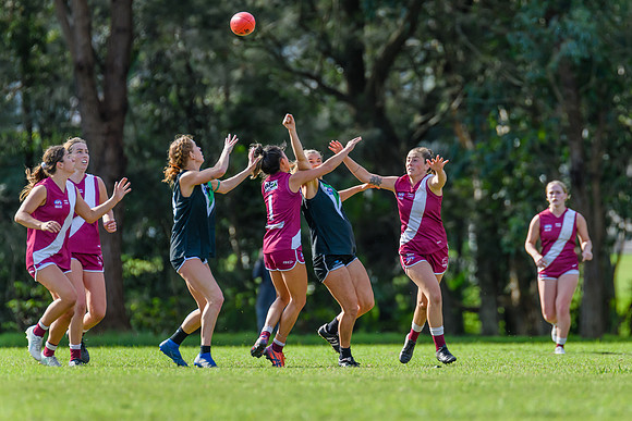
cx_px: 347
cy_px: 223
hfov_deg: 4.1
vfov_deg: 2.7
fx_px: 8920
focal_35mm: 508
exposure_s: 1/1250
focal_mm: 420
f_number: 5
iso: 800
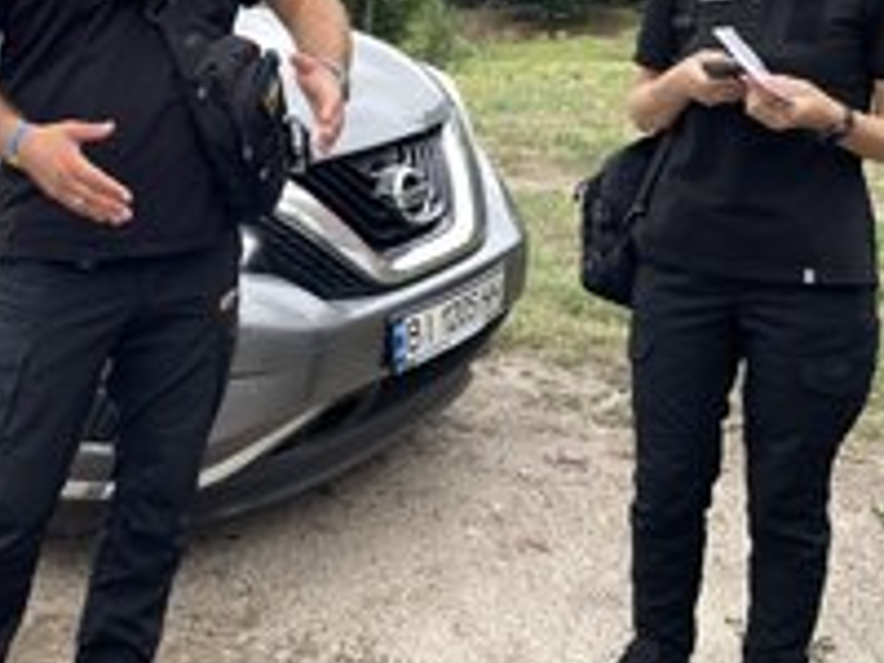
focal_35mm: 52
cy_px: 208
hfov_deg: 35.1
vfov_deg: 27.8
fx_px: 1328
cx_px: 124
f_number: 1.6
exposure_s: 1/511
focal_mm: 4.2
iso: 32
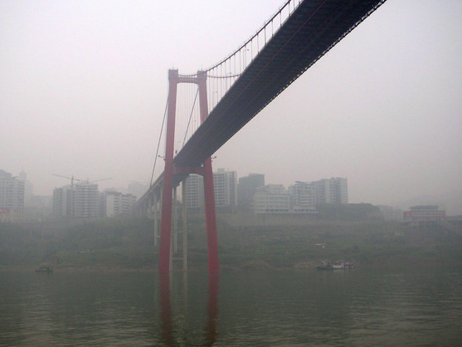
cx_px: 195
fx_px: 587
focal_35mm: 44
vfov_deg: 32.9
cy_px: 159
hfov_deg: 42.8
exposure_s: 1/212
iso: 50
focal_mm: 5.8
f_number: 3
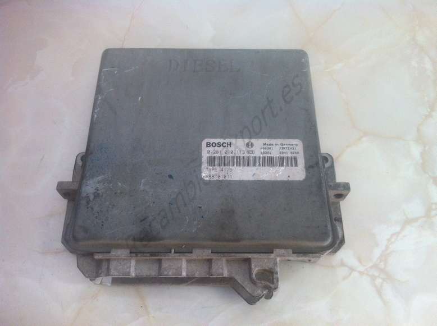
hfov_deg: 52.7
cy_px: 163
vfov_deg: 40.6
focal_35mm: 35
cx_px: 218
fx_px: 441
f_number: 2.8
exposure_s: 1/60
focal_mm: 3.85
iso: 100
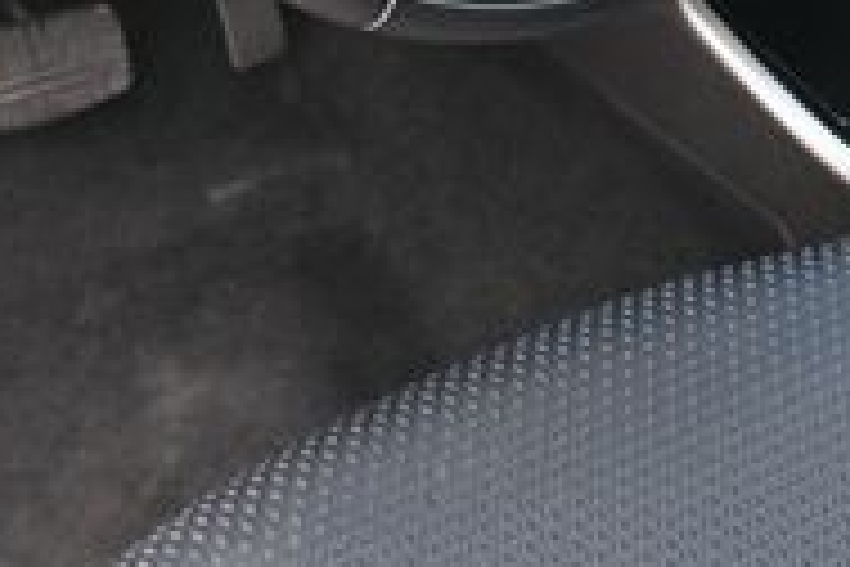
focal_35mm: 99
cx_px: 589
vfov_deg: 13.1
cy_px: -270
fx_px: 2334
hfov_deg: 20.5
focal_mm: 19.5
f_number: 3.8
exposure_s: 1/125
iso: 720
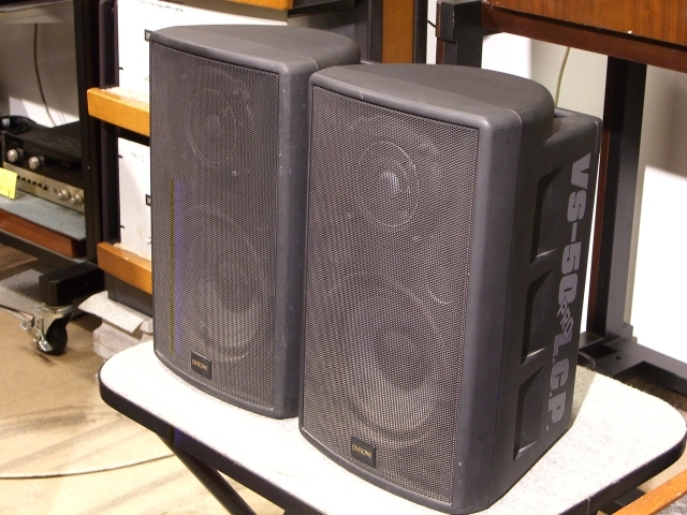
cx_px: 344
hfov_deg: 28.6
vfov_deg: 21.6
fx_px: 1350
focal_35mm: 68
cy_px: 258
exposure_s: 1/6
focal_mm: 14.2
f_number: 4
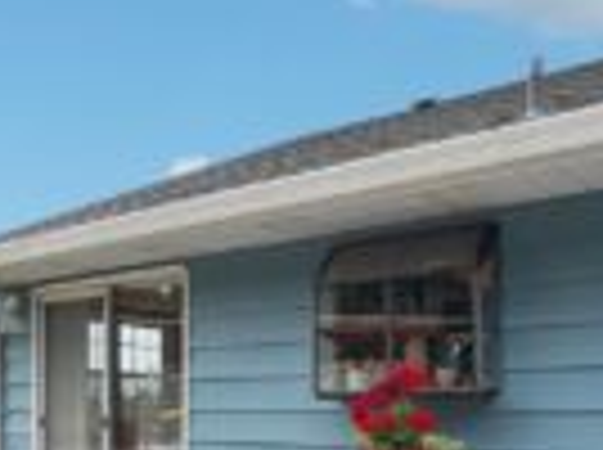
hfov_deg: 38.9
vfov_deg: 29.7
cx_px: 81
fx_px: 800
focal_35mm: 46
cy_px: 430
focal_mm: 16
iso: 400
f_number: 8
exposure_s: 1/125
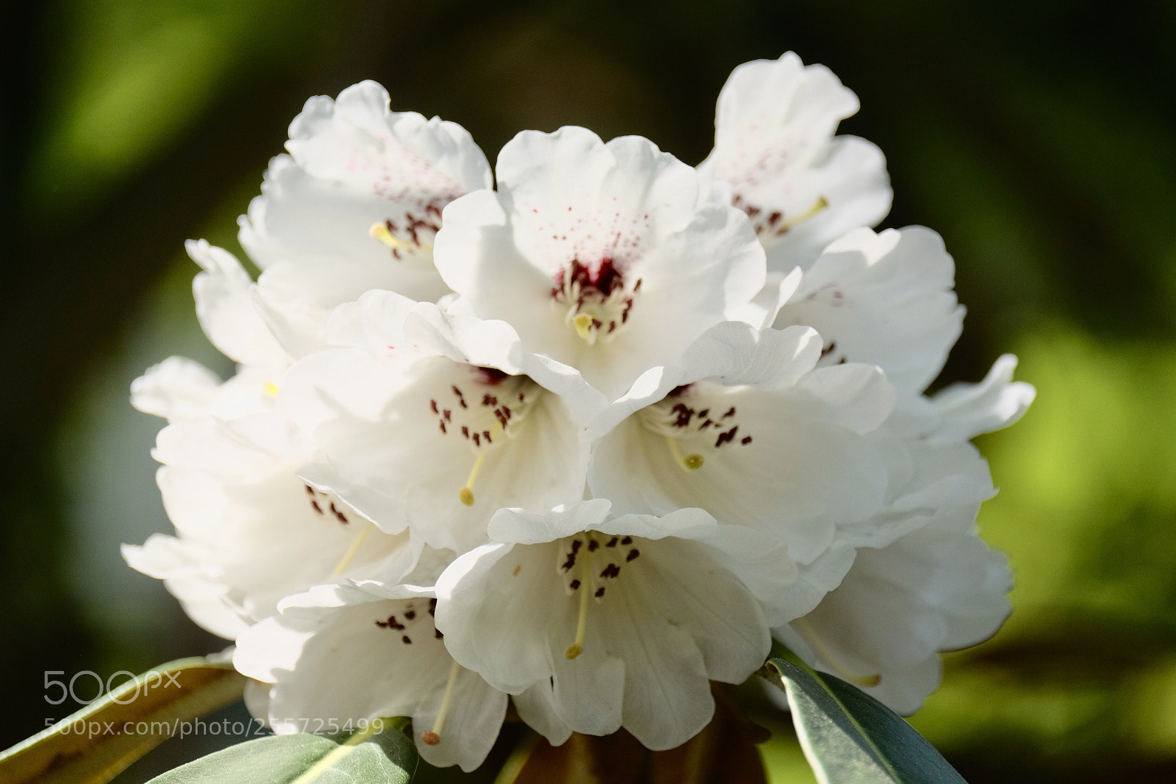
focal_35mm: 224
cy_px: 391
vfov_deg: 6.1
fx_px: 7317
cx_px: 588
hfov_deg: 9.2
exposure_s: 1/900
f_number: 4.5
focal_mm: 148.5
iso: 400
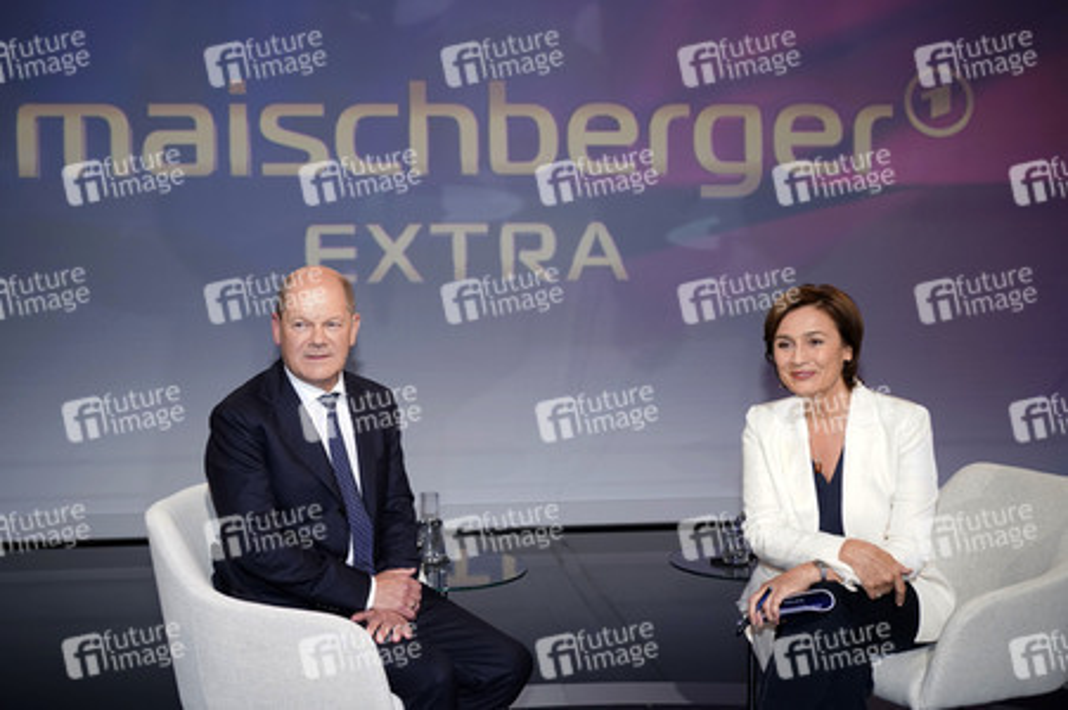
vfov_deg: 35.0
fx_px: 1126
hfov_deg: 50.7
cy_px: 355
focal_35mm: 38
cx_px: 534
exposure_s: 1/125
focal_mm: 38
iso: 2000
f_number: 5
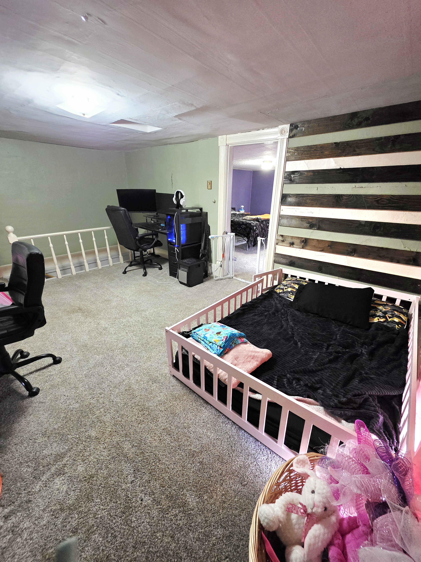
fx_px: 211
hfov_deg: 89.9
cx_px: 210
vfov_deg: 106.2
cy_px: 281
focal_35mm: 13
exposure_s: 1/60.2
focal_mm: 2.2
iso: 1000
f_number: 1.9
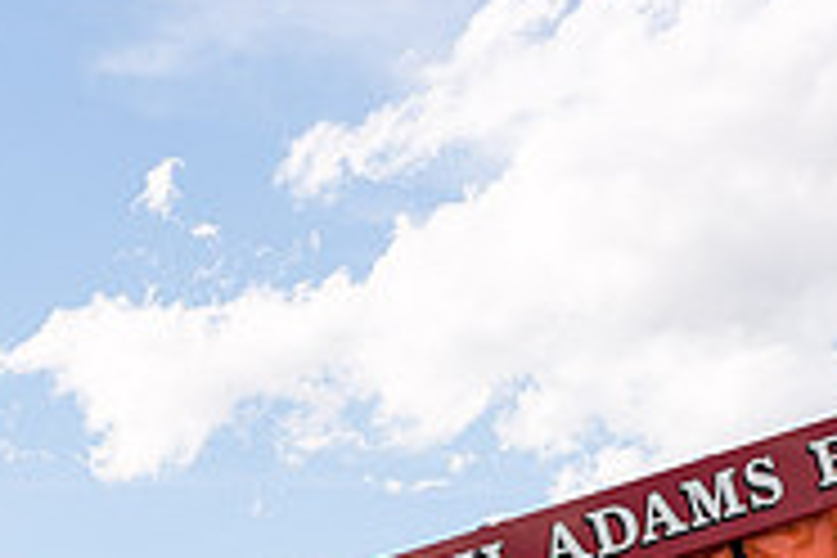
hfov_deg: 14.6
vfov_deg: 9.5
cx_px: 626
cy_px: 848
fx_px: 3255
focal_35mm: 140
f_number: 6.3
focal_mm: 45
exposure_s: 1/800
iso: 200
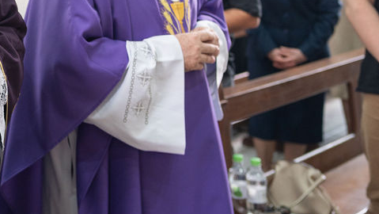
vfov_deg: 14.8
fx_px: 794
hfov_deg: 25.6
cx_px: 5
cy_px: -50
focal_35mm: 79
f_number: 2.8
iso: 800
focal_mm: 35
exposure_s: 1/160
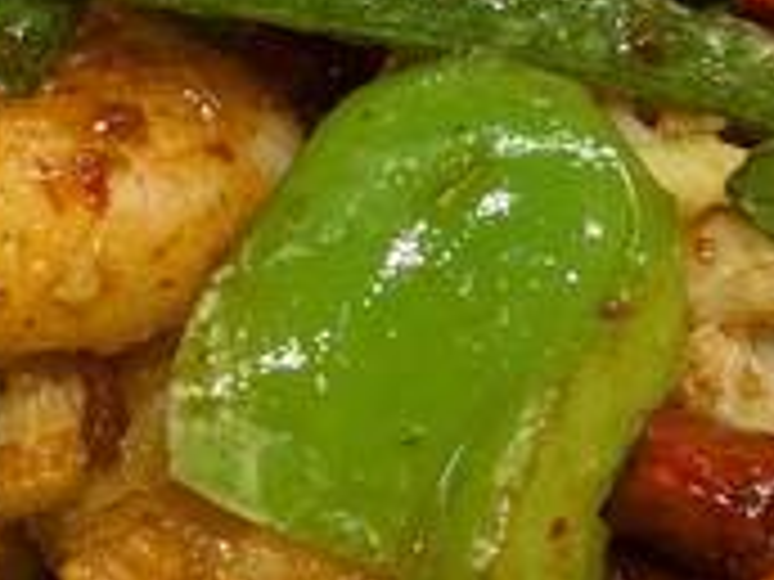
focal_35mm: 164
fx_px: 3667
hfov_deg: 12.0
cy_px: 211
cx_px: 387
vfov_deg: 9.0
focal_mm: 6.76
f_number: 1.78
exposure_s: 1/50
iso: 125
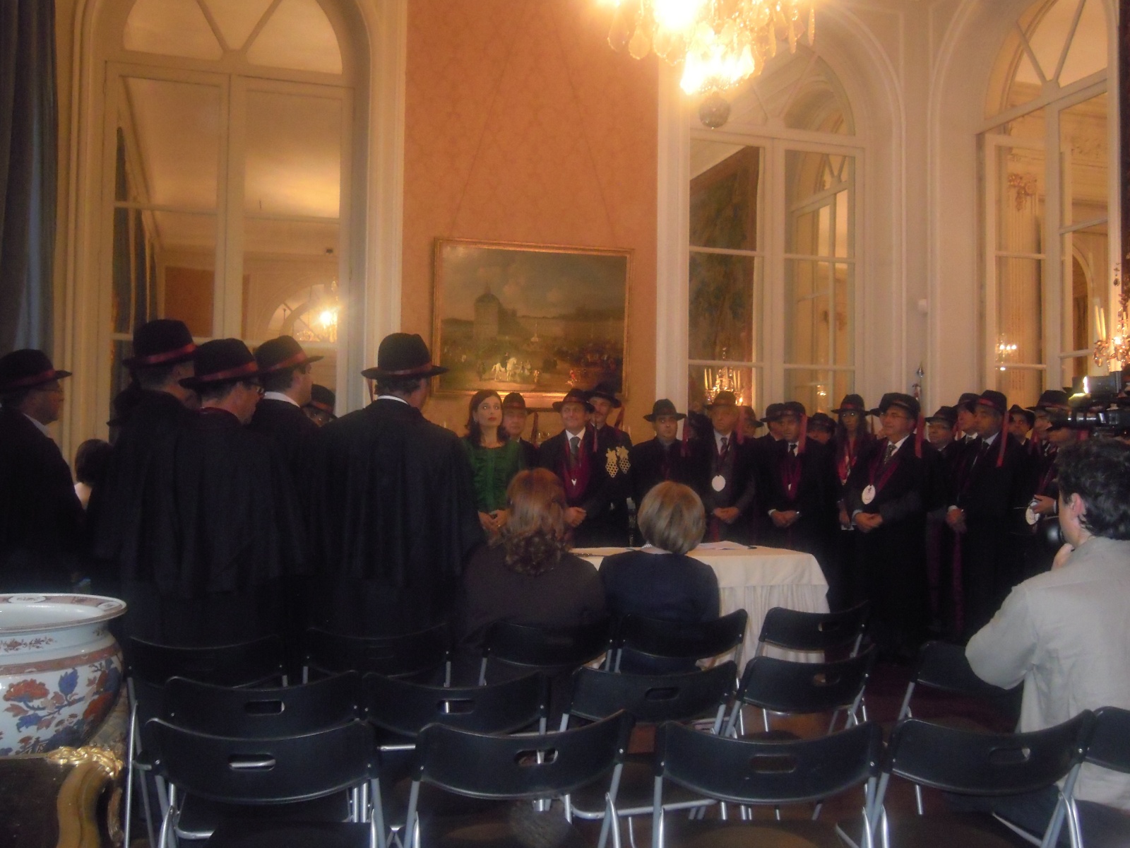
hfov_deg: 56.8
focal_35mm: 32
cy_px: 424
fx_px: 1045
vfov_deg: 44.2
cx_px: 565
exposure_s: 1/30
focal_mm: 5.7
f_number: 2.8
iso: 800
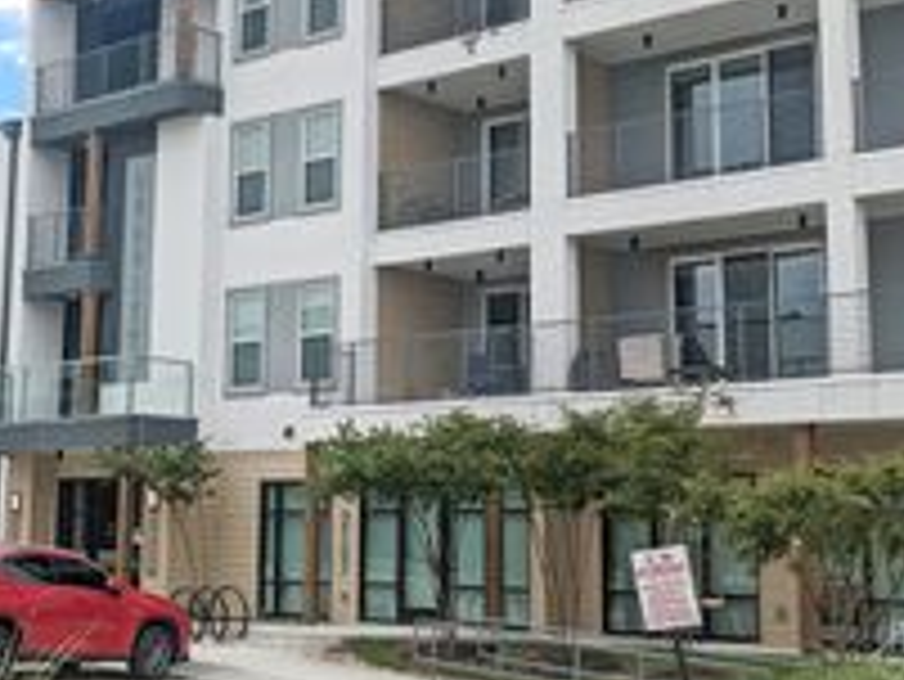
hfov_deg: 28.6
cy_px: 214
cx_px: 243
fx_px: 1751
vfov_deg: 21.8
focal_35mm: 67
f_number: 1.73
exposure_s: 1/4695
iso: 65
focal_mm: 4.38
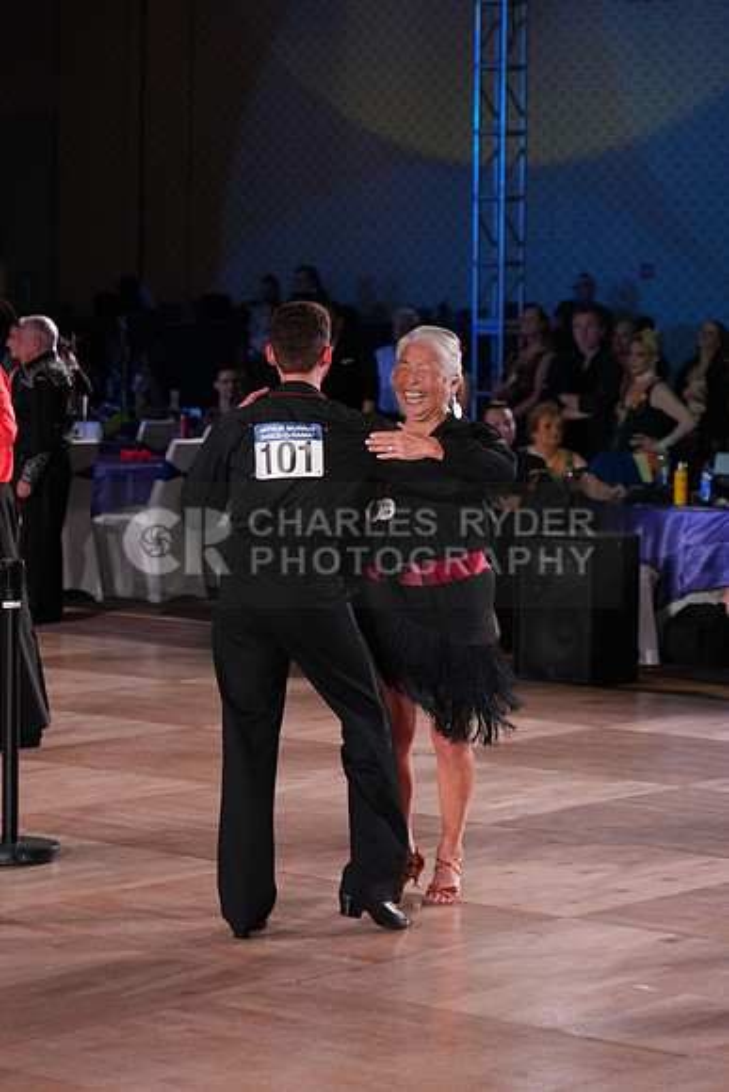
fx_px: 3187
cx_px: 364
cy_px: 546
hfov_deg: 13.0
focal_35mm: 105
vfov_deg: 19.5
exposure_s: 1/400
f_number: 4
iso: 2000
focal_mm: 105
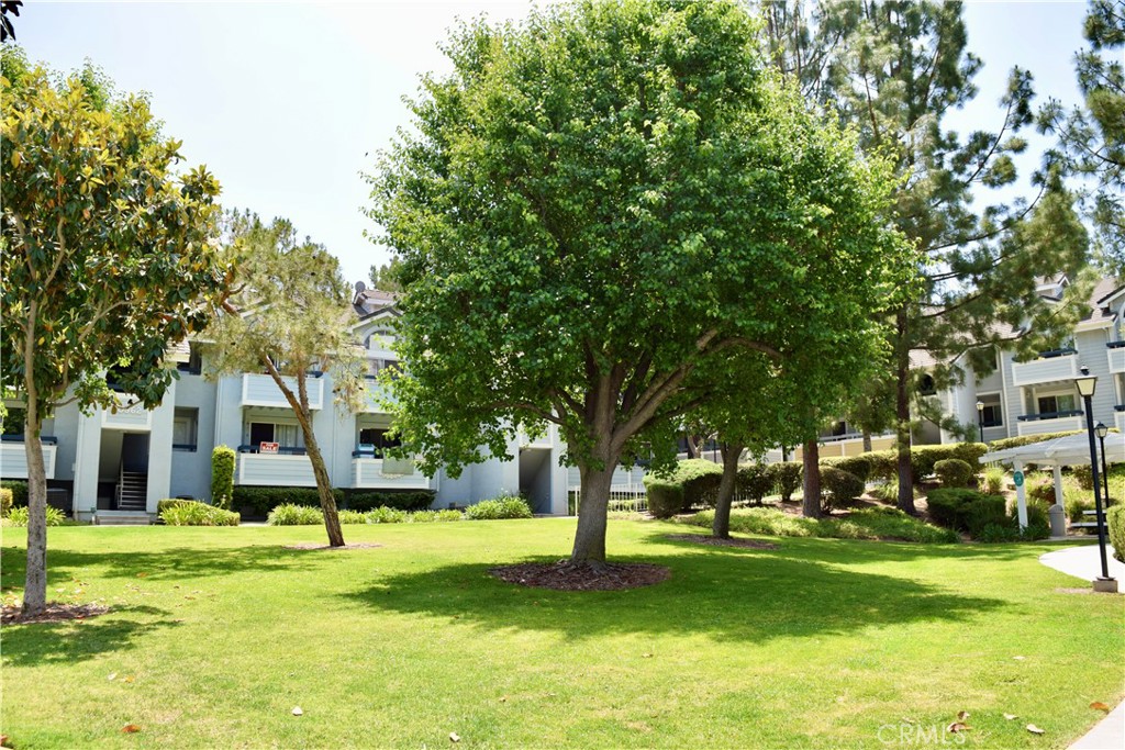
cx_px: 562
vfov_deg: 47.9
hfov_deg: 67.4
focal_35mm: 27
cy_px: 375
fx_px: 844
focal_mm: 18
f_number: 7.1
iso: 100
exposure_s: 1/200
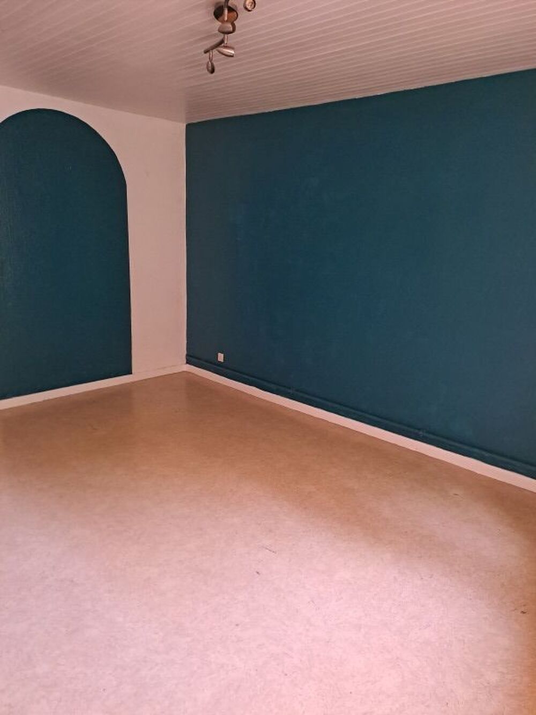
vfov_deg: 69.4
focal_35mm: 25
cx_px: 268
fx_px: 516
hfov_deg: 54.9
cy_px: 358
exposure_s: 1/33
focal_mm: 4.65
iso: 400
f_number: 1.8
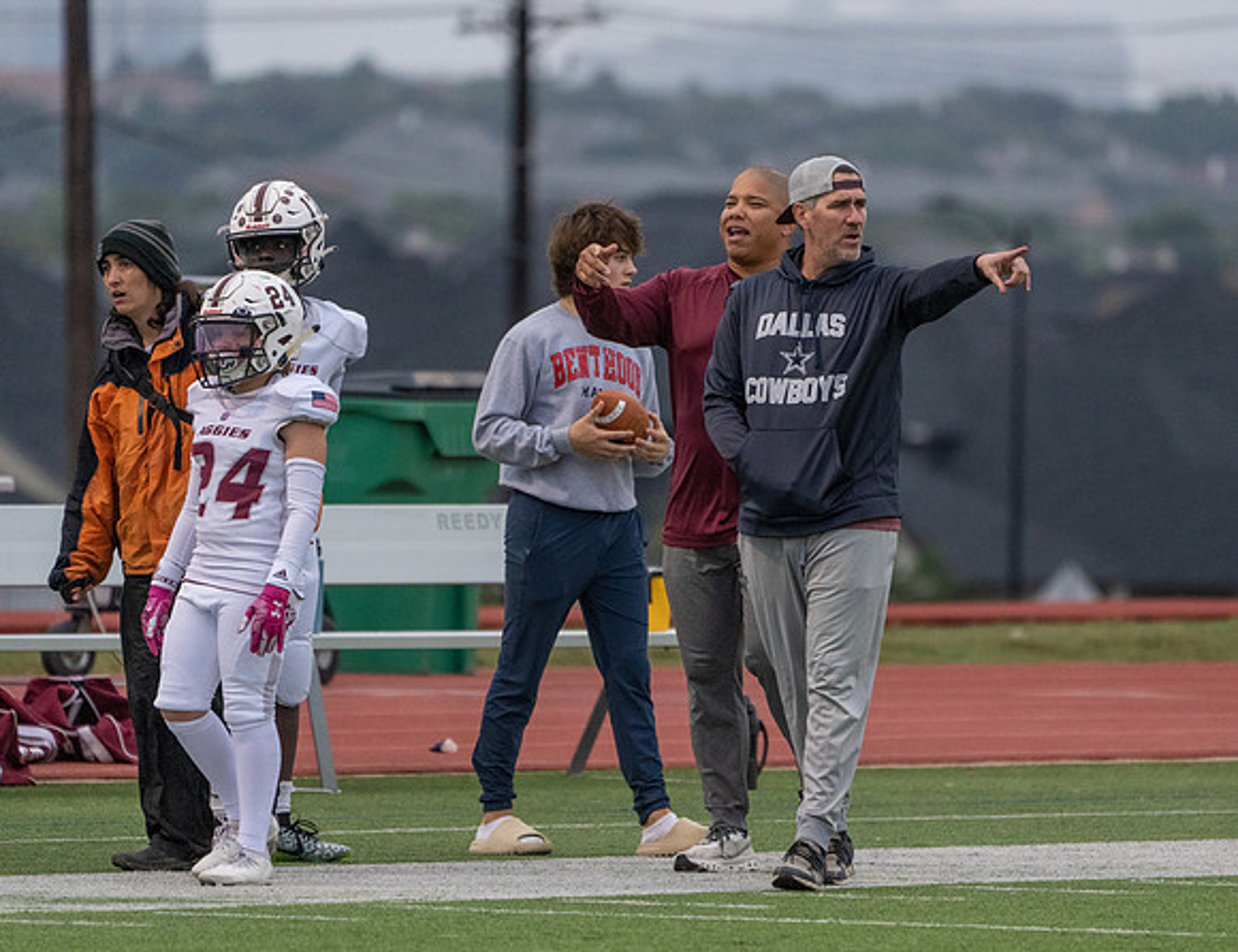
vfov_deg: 2.8
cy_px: 488
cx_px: 731
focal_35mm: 538
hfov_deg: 3.7
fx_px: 19422
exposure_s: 1/1000
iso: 3200
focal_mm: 400
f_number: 5.6
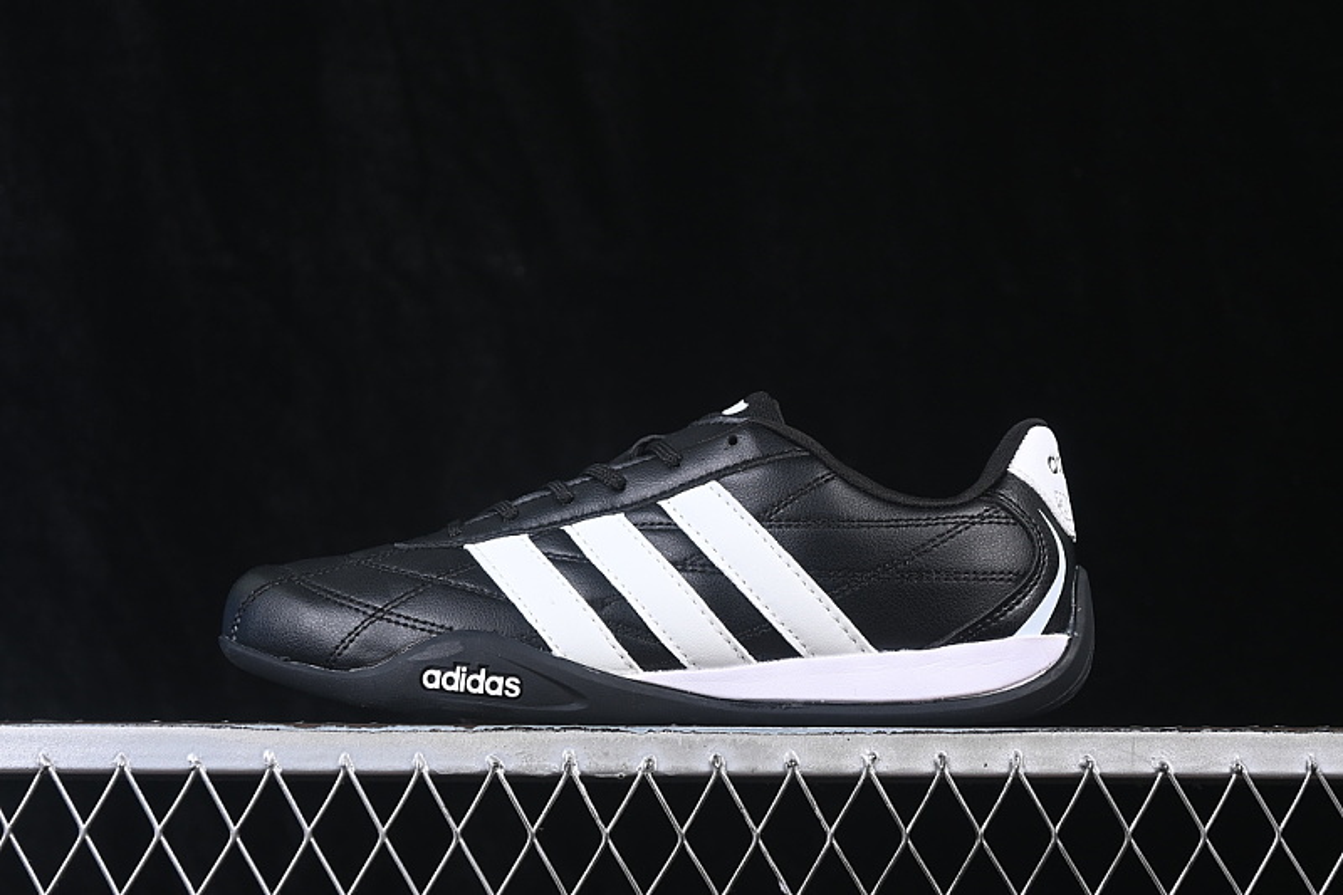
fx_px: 2797
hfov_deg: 27.0
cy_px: 448
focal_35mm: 75
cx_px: 672
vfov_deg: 18.2
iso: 160
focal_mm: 50
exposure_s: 1/50
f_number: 6.3
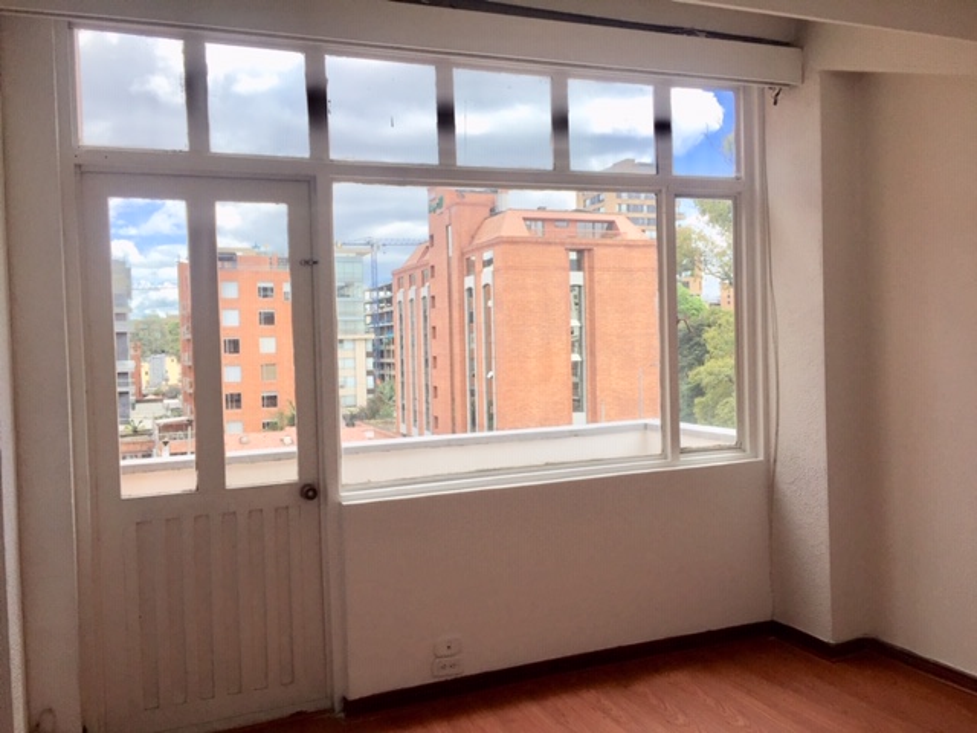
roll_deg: +0.4
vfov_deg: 48.2
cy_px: 366
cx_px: 488
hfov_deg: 61.7
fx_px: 818
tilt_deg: -0.6
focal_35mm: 29
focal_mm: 4.15
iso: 32
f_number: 2.2
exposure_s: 1/1130
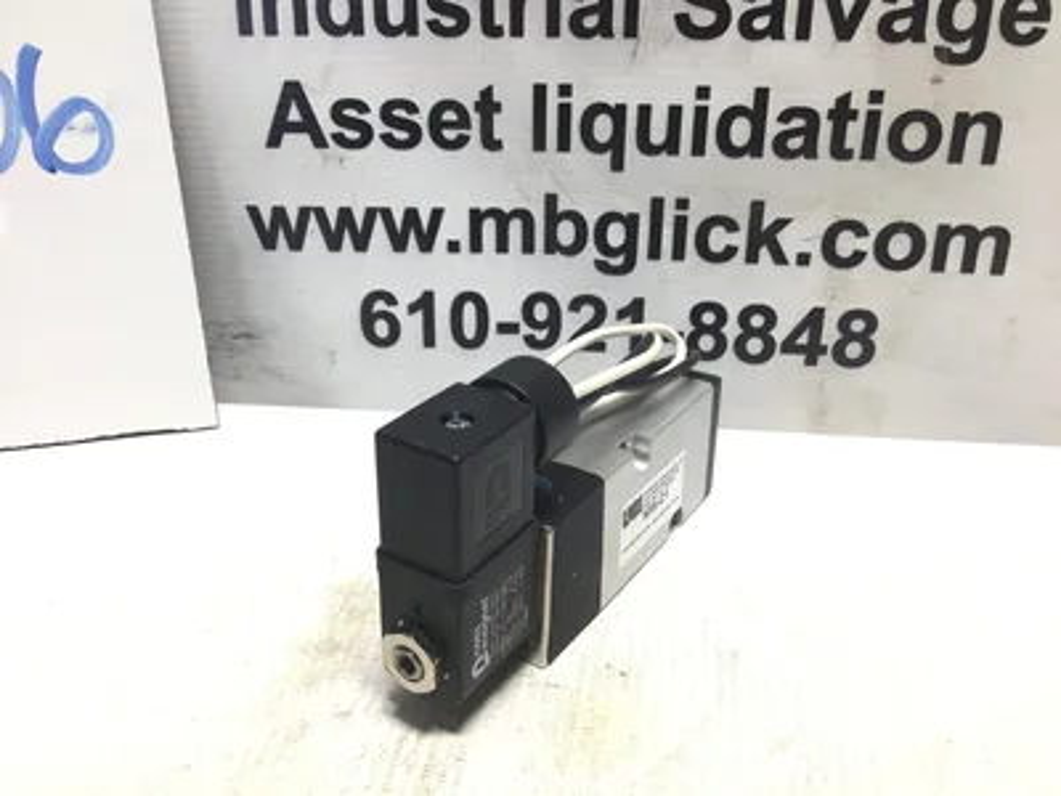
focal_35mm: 31
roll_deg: -1.0
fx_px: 950
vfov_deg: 45.4
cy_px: 398
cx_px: 530
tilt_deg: -25.2
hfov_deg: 58.4
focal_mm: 3.3
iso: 40
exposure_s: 1/120
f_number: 2.4
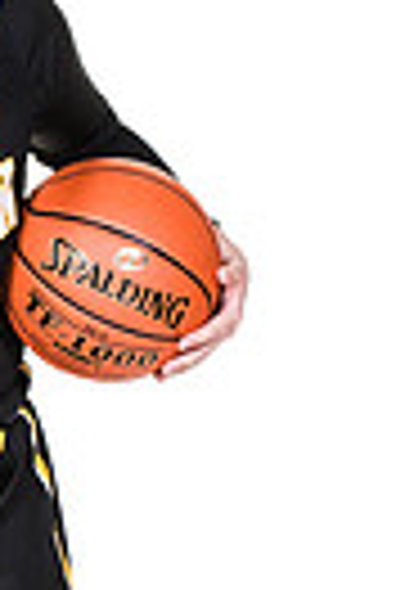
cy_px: 613
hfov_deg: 2.6
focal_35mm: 540
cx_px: -104
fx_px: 8863
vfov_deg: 3.8
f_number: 6.3
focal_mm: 105
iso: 200
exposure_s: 1/160
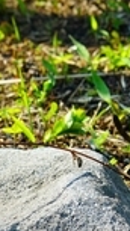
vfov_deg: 9.1
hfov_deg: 5.1
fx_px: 1441
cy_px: -54
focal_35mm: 235
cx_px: 218
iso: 100
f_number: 5.6
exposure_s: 1/100
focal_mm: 43
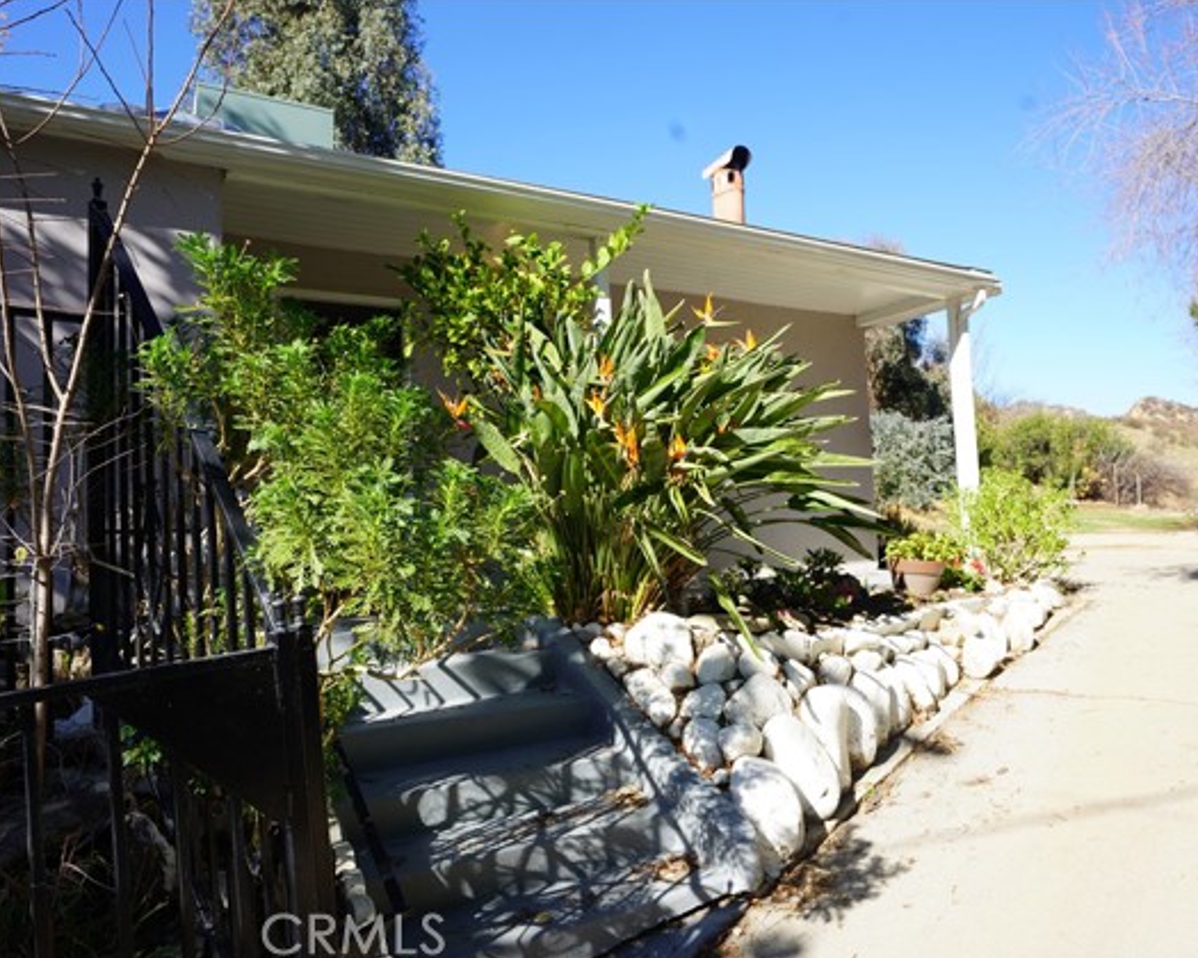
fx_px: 851
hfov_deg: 70.3
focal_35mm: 24
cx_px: 593
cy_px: 481
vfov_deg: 58.8
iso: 100
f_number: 8
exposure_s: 1/125
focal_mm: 21
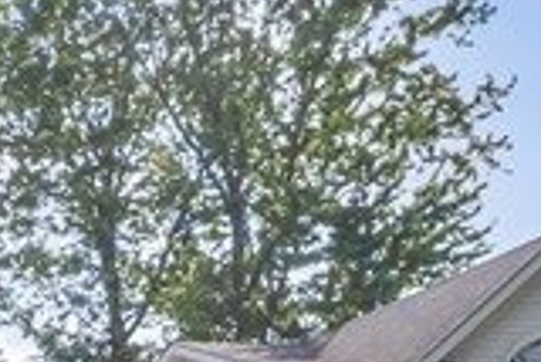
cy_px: 639
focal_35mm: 95
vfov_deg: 13.1
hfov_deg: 15.4
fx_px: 1429
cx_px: -649
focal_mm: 14
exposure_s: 1/640
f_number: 8
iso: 400
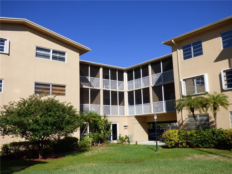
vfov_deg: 39.7
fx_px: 241
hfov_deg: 51.4
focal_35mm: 36
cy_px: 87
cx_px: 116
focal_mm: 6.18
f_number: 3.4
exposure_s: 1/1600
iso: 100
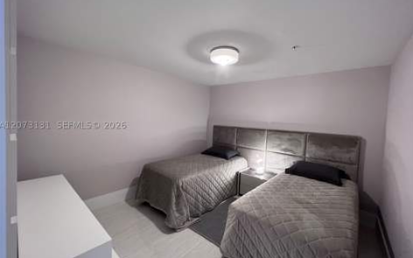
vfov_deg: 78.6
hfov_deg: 105.3
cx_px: 206
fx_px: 158
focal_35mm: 14
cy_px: 125
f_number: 1.8
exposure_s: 1/60
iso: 200
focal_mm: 1.57
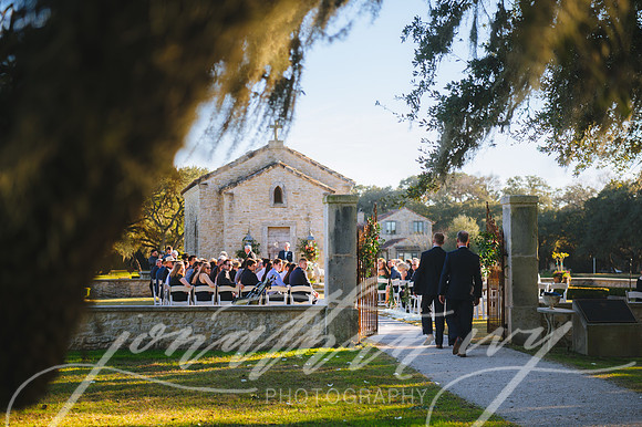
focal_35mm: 70
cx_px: 321
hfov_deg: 28.9
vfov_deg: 19.4
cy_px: 214
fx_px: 1248
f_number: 2.8
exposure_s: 1/400
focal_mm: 70
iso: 100
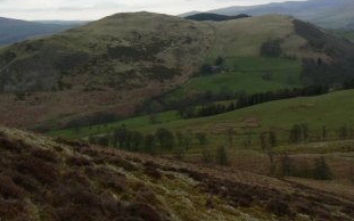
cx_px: 153
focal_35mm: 53
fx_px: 511
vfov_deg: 24.1
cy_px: 50
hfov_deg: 38.1
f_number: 5.6
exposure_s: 1/125
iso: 80
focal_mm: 6
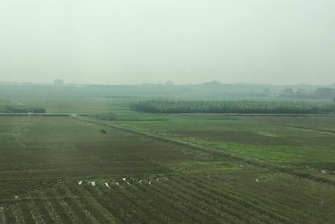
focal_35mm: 54
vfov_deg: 25.1
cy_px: 113
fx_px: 503
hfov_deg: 36.3
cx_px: 102
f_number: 2.2
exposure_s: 1/1748
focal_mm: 4.15
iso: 25
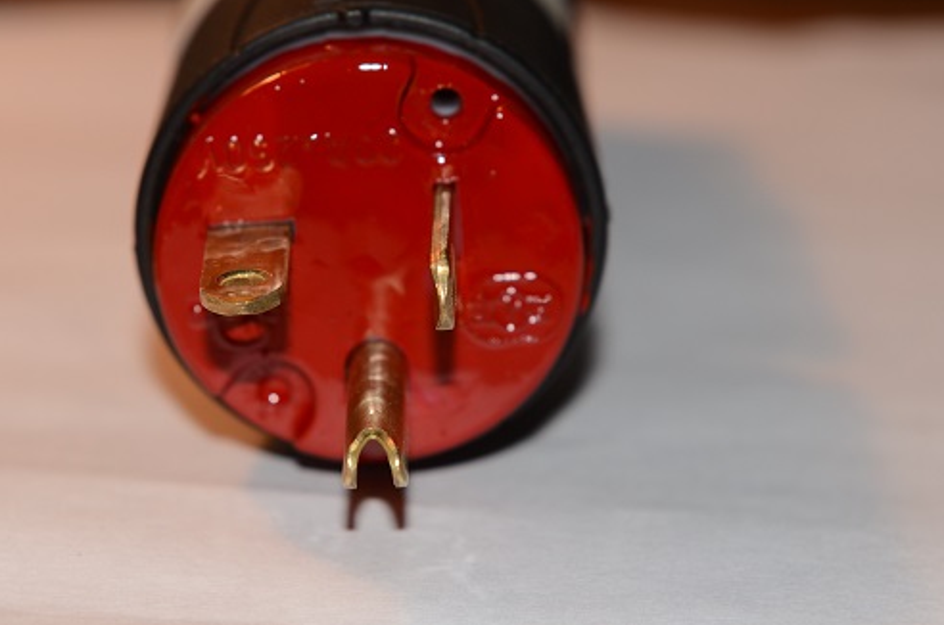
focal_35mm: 128
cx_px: 445
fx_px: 3350
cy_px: 298
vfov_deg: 10.7
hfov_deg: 16.0
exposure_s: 1/60
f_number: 7.1
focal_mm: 70
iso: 250
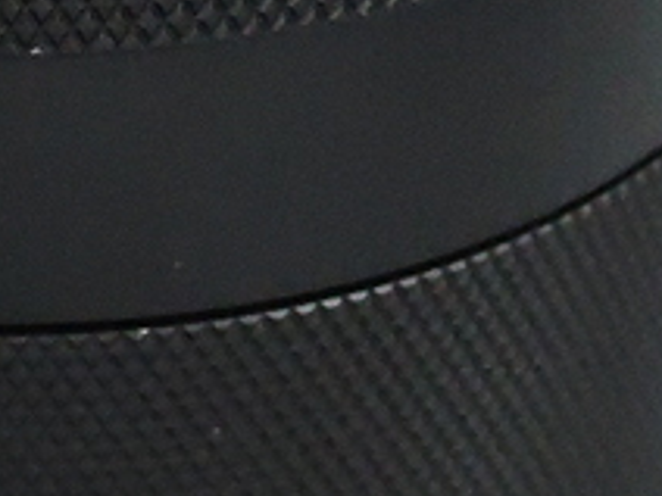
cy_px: 147
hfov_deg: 9.9
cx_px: -53
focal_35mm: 198
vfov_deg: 7.5
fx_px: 3787
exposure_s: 1/400
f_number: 3.2
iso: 1600
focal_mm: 7.5
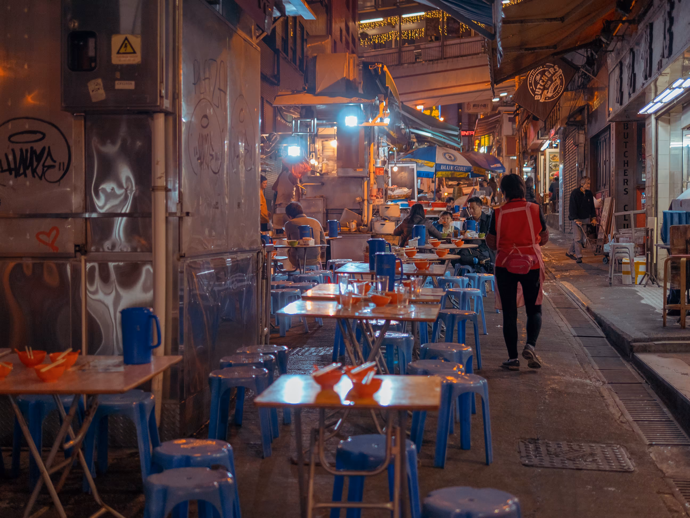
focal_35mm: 51
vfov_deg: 28.6
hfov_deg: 37.5
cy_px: 259
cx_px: 345
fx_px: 1017
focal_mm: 25
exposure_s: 1/125
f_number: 1.4
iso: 500
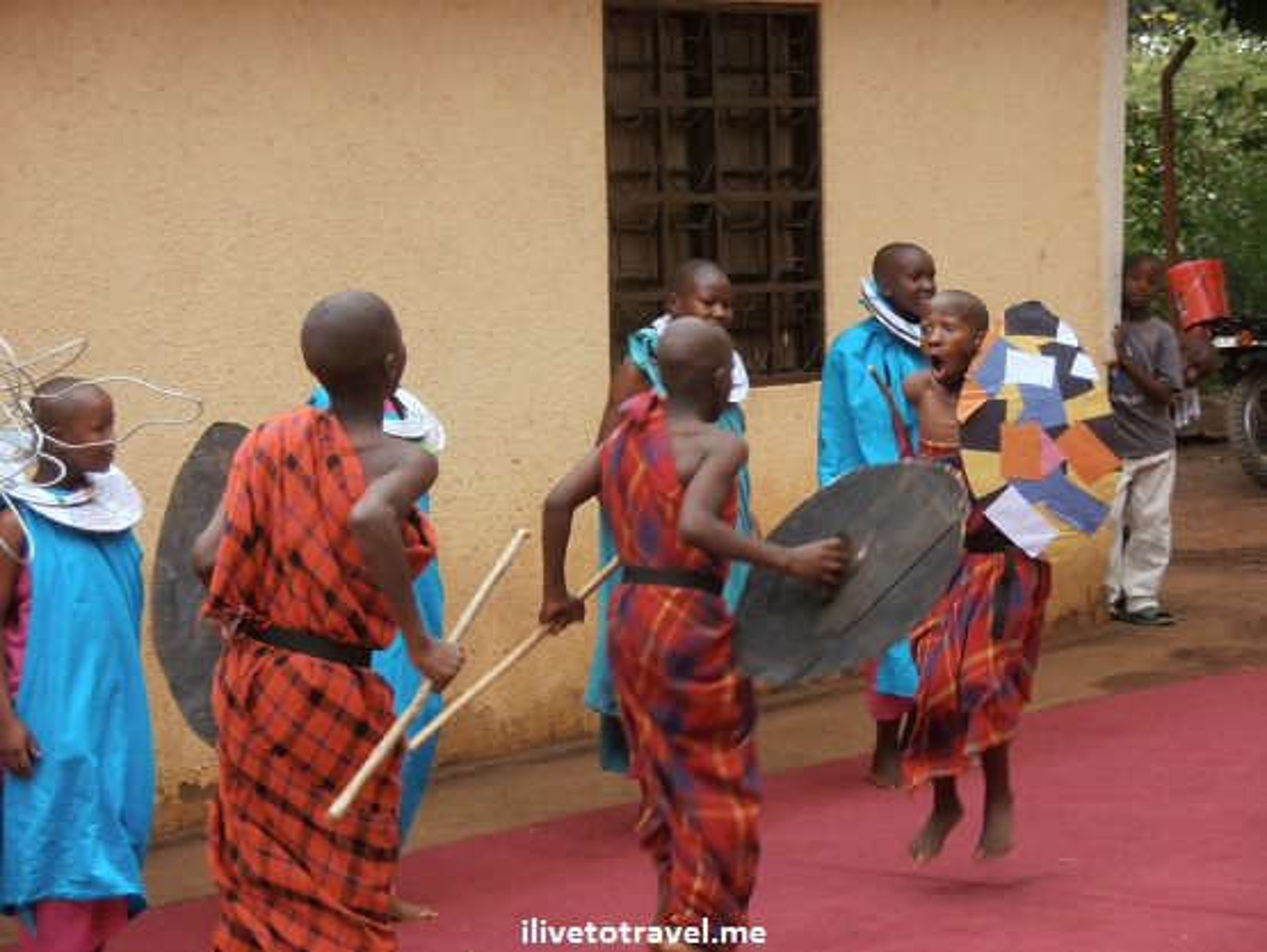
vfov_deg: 12.1
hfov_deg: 16.0
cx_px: 634
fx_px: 4505
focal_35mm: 123
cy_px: 476
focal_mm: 21.79
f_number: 5.5
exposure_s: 1/60
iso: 80
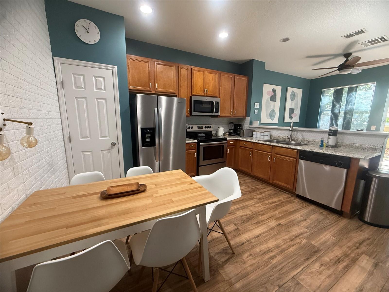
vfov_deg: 85.7
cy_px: 146
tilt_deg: -9.7
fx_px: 157
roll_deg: -0.5
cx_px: 194
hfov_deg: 102.1
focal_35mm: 14
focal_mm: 2.22
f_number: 2.2
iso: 400
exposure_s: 1/60
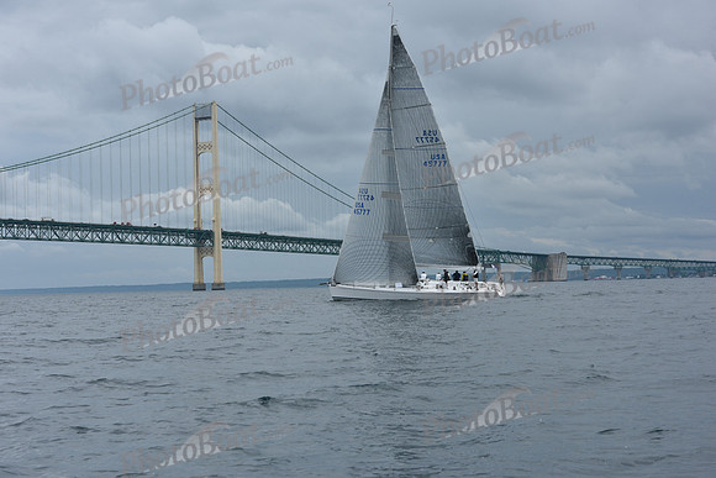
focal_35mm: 70
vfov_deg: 19.5
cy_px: 239
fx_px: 1392
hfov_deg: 28.8
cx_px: 358
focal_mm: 70
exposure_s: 1/800
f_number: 9
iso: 250
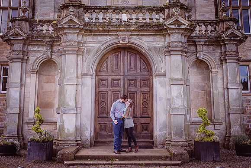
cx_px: 126
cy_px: 71
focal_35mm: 38
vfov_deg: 35.2
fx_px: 263
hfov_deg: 50.9
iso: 400
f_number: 5.6
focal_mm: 32
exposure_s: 1/400
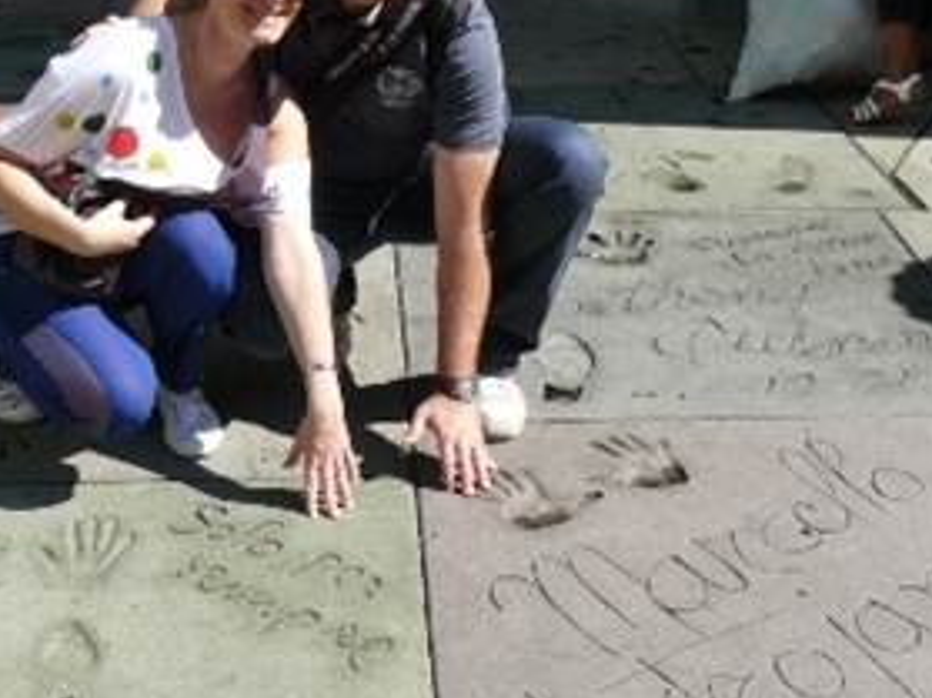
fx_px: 1669
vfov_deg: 23.6
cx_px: 311
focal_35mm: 62
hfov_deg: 31.0
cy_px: 297
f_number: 5.6
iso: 100
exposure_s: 1/250
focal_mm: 6
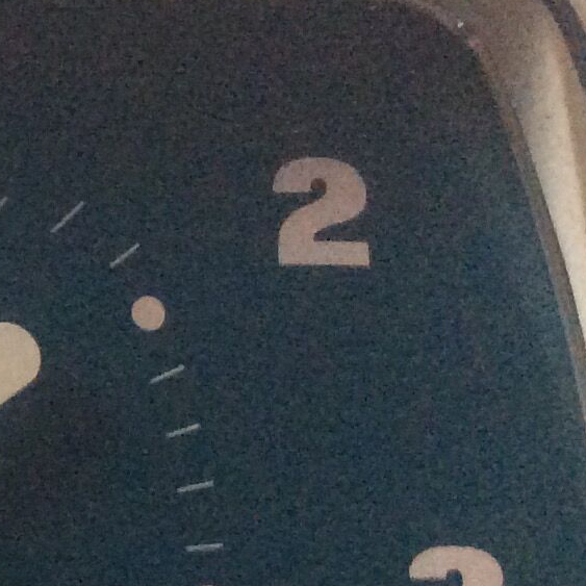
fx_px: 2490
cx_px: -475
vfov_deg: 13.4
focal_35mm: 130
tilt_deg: -73.5
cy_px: 461
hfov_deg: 12.3
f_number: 2.4
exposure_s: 1/25
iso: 320
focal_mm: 3.3
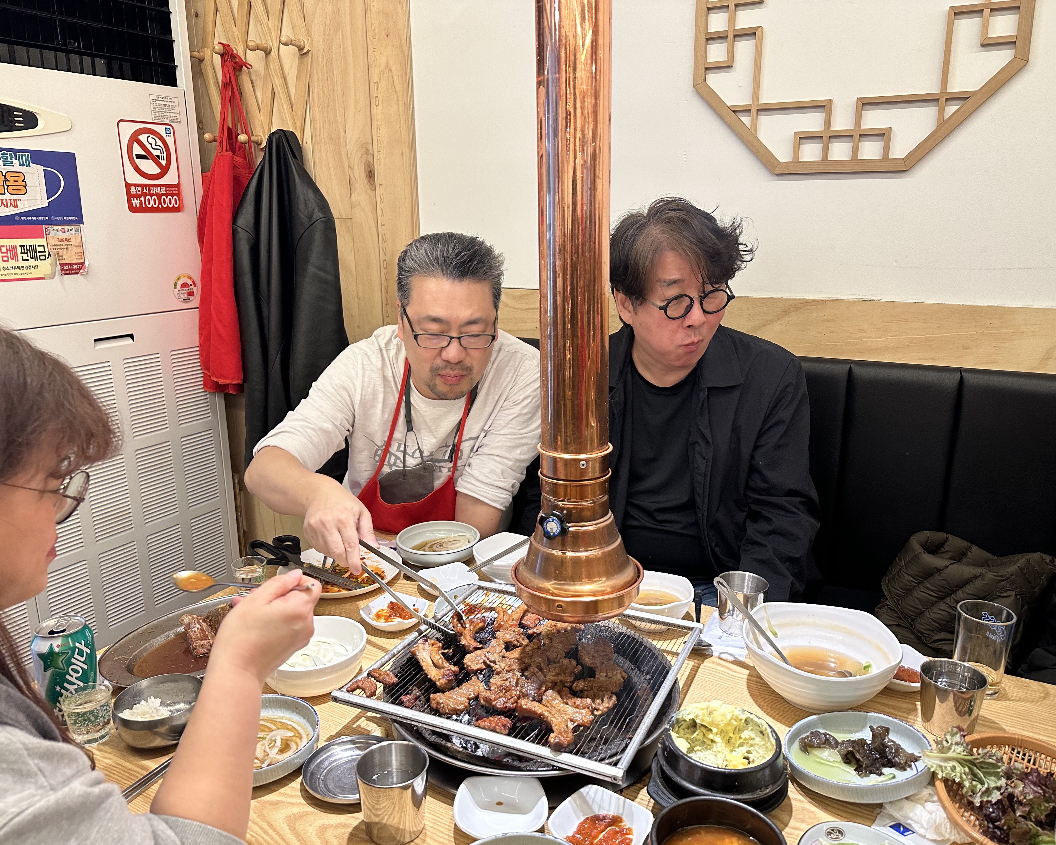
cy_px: 438
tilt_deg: -15.6
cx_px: 526
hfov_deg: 66.0
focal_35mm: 26
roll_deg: +0.6
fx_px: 813
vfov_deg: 54.9
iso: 200
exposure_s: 1/120
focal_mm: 6.86
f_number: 1.78
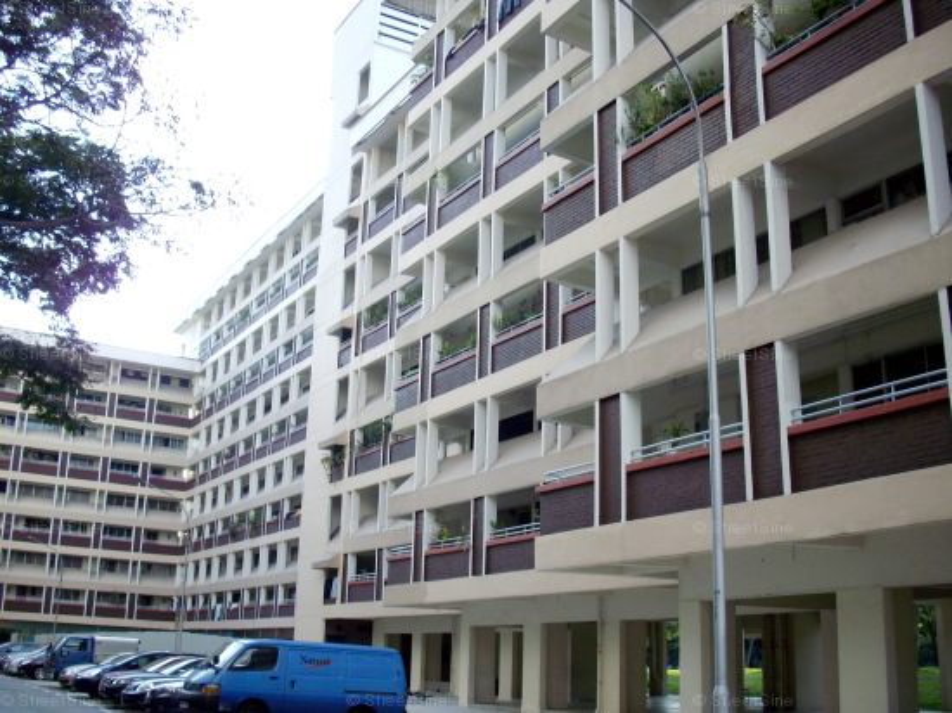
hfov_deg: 50.2
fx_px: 1017
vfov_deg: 38.6
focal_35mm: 37
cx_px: 476
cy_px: 356
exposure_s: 1/125
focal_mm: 6.2
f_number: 2.8
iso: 80
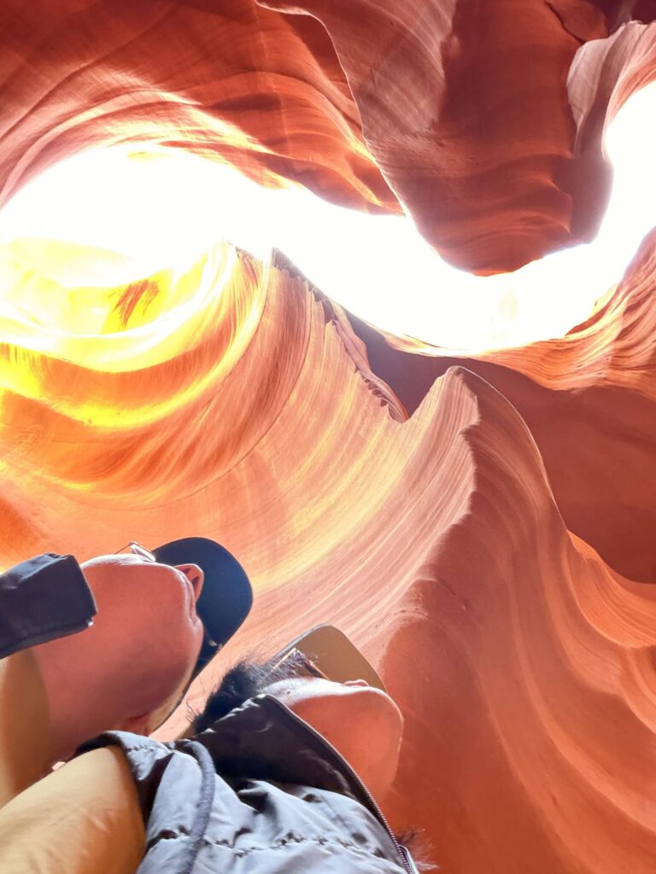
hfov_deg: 46.8
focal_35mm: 30
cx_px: 328
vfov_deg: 60.0
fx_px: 758
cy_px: 437
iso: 640
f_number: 1.9
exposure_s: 1/20
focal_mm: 2.71
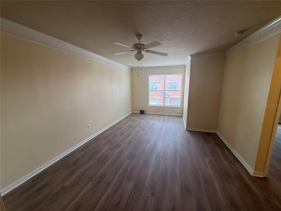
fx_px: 114
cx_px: 140
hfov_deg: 102.1
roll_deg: +0.0
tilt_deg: -10.7
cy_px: 106
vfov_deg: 85.7
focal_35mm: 14
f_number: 2.2
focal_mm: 2.22
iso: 80
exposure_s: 1/120
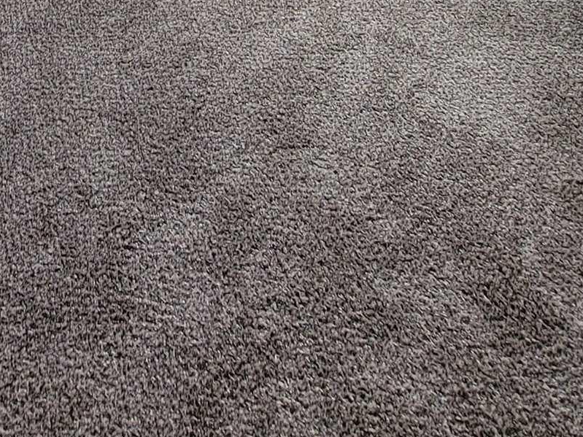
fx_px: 842
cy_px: -341
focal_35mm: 50
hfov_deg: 35.9
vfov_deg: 20.7
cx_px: 57
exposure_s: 1/60
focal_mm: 2.2
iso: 50
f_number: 2.2
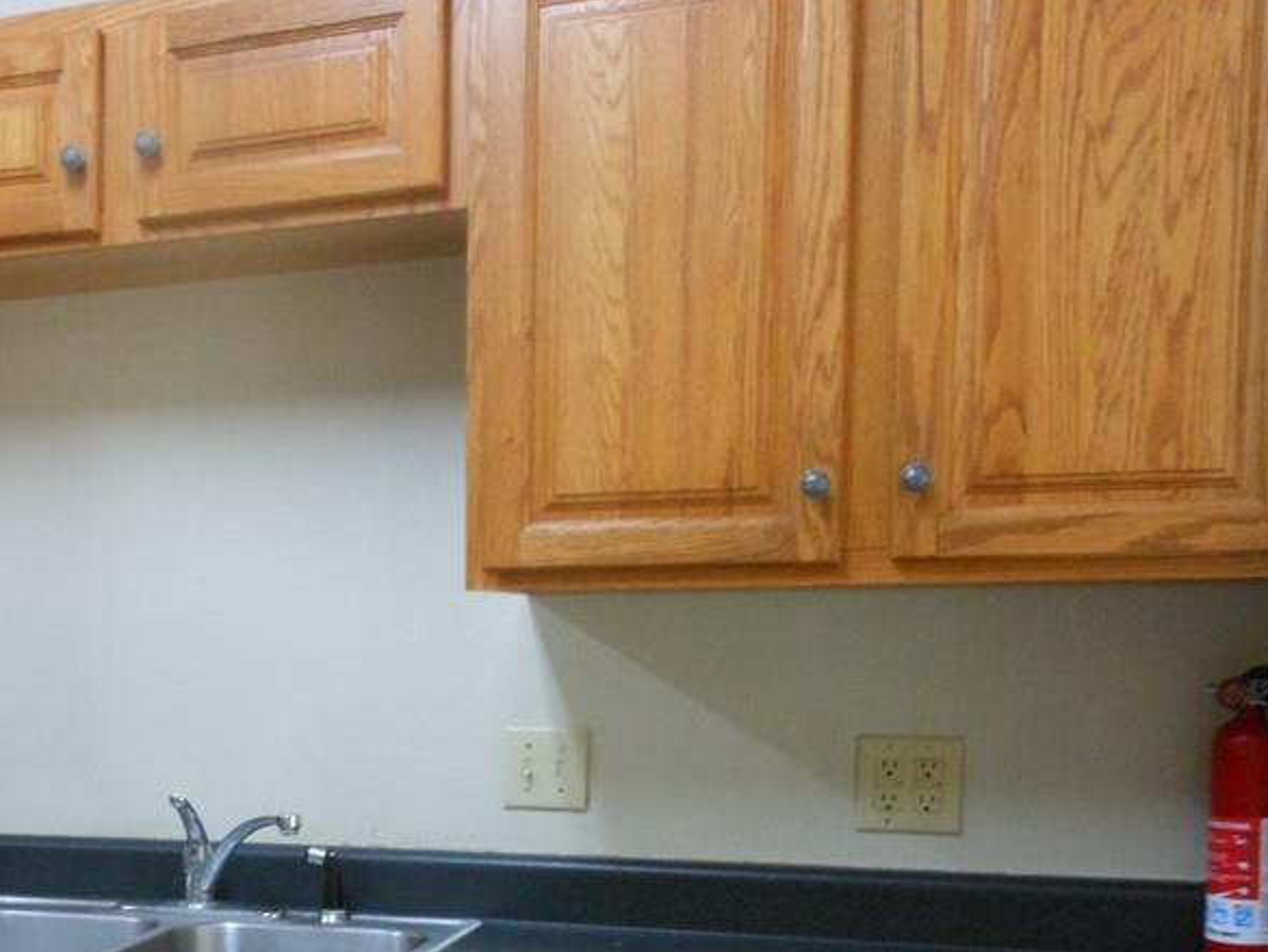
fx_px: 1795
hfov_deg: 37.2
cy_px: 815
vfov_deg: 28.8
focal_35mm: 49
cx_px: 206
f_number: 3.7
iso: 400
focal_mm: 5
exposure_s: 1/30
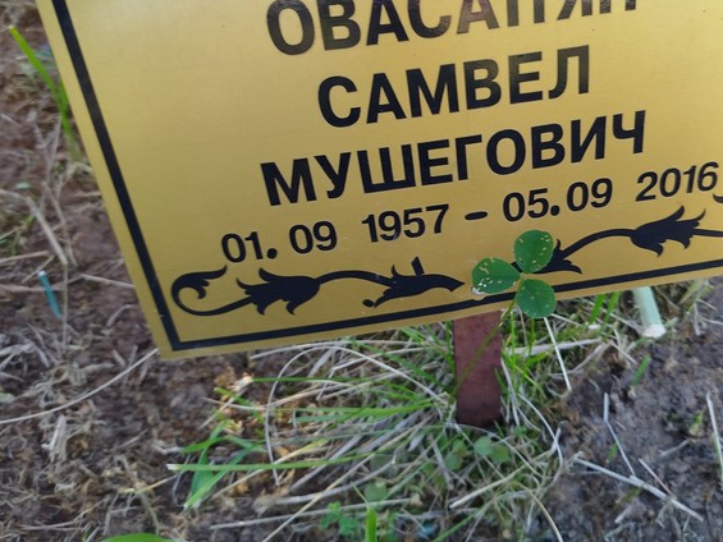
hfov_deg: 53.6
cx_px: 433
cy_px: 194
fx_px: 710
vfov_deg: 41.4
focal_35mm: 34
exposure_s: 1/100
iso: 64
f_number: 1.7
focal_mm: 5.31
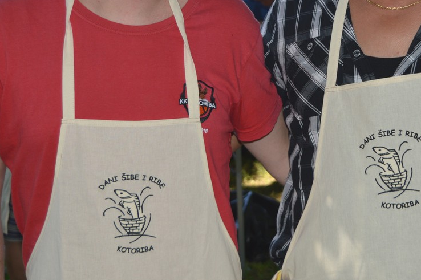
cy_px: 67
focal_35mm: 99
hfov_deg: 20.5
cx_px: 295
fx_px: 1157
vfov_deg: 13.8
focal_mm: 30
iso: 100
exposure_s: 1/200
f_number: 4.2
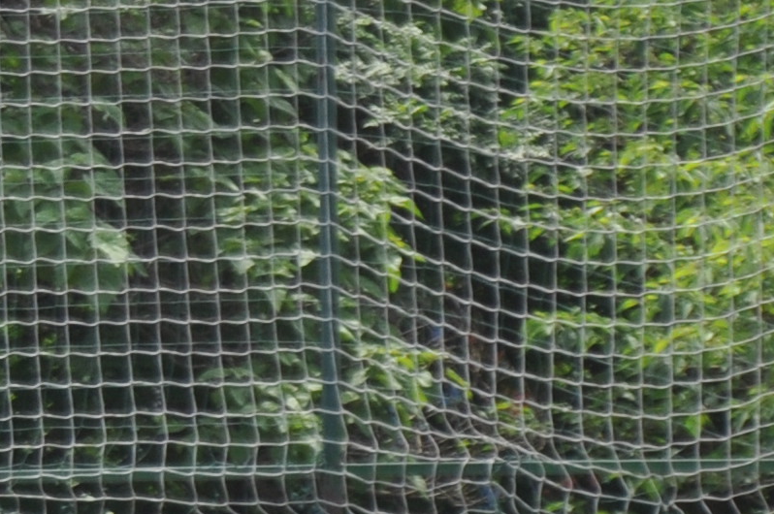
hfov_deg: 3.0
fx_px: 14703
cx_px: 1069
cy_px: 1086
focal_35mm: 685
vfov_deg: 2.0
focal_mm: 85
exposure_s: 1/500
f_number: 5.6
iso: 250
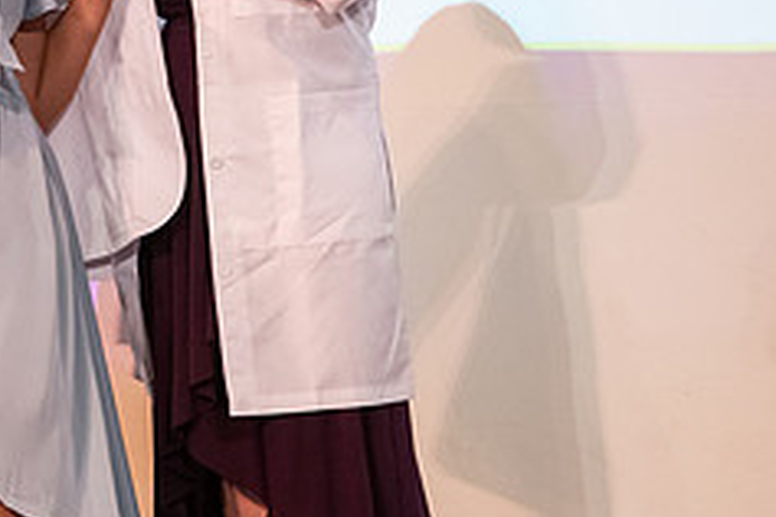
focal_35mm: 379
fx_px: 8169
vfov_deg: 3.6
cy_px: -41
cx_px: -72
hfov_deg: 5.4
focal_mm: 155
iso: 4000
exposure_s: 1/200
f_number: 3.2
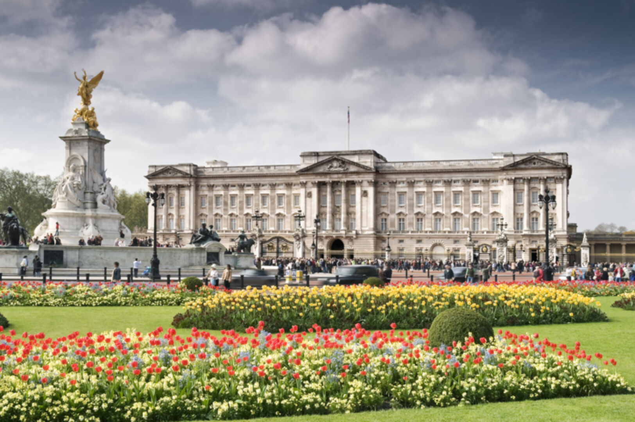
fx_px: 687
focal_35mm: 39
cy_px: 211
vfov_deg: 34.2
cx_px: 318
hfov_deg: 49.6
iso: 100
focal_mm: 26
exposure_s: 1/13
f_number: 16
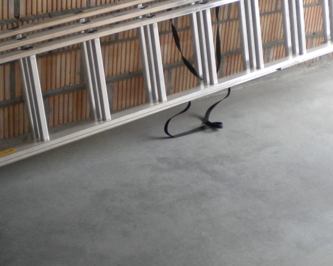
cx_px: 130
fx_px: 720
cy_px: 84
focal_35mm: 73
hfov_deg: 26.0
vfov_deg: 20.9
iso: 350
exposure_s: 1/60
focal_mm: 6.3
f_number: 3.1
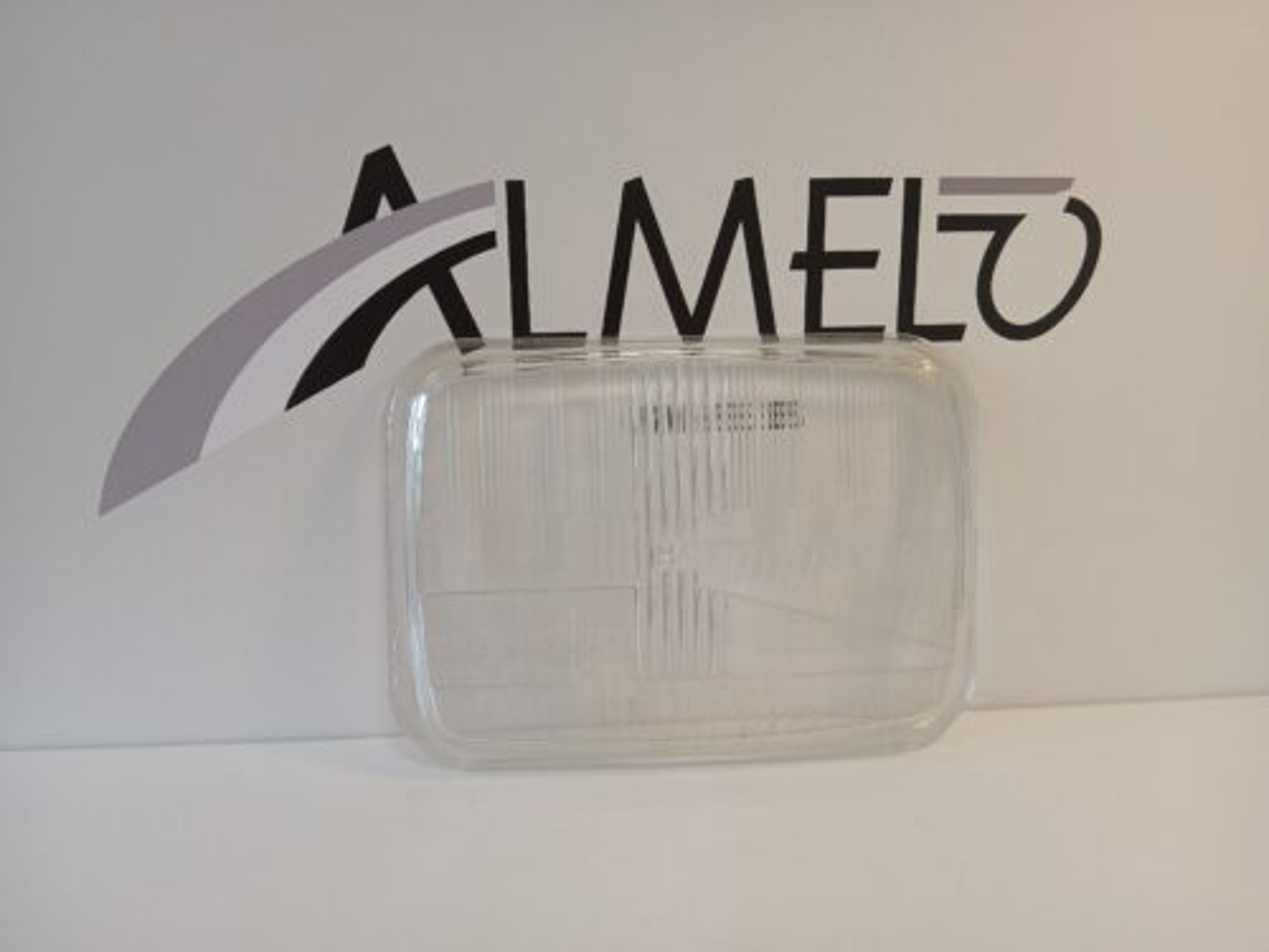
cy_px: 476
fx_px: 953
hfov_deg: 67.3
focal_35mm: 26
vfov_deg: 53.1
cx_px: 634
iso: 64
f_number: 1.8
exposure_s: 1/50
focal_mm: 3.98
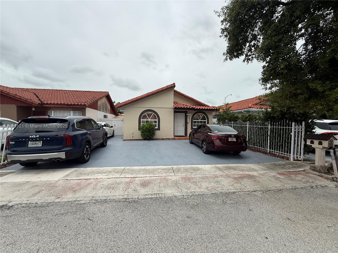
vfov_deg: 85.7
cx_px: 169
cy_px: 126
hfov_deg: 102.1
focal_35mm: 14
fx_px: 137
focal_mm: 2.22
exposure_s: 1/3460
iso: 50
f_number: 2.2
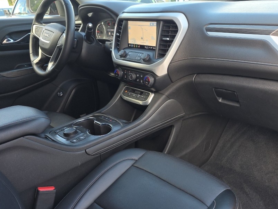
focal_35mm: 31
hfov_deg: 57.0
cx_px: 187
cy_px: 111
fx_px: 249
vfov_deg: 45.4
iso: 100
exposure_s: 1/180
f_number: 1.7
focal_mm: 6.3
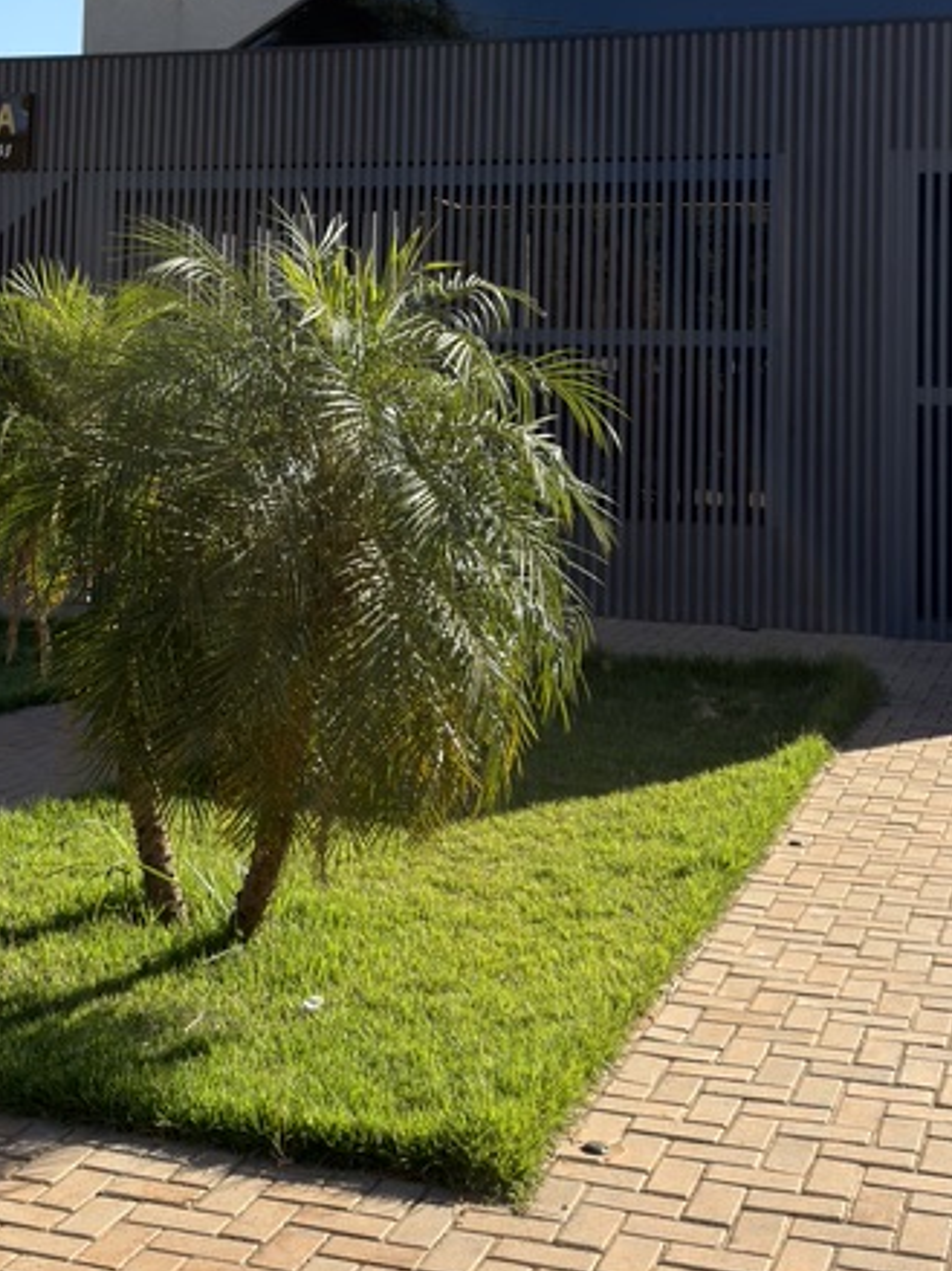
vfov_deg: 33.5
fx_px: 2054
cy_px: 281
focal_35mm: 56
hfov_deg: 26.0
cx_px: 333
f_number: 1.78
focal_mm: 6.76
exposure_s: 1/2915
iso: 80
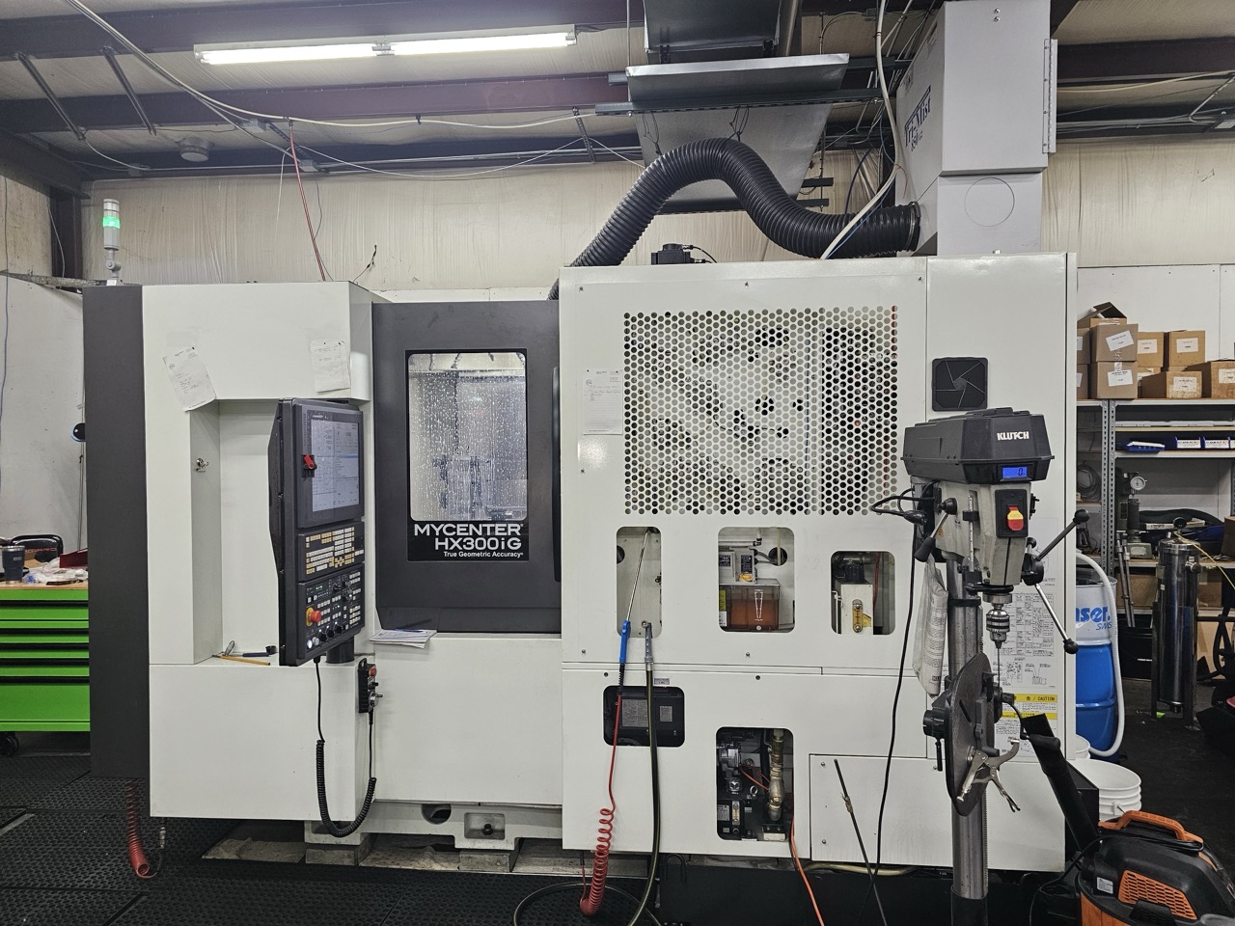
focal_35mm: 23
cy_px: 463
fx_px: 821
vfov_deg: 58.9
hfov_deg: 73.9
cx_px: 618
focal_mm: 6.3
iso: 250
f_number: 1.7
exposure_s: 1/120
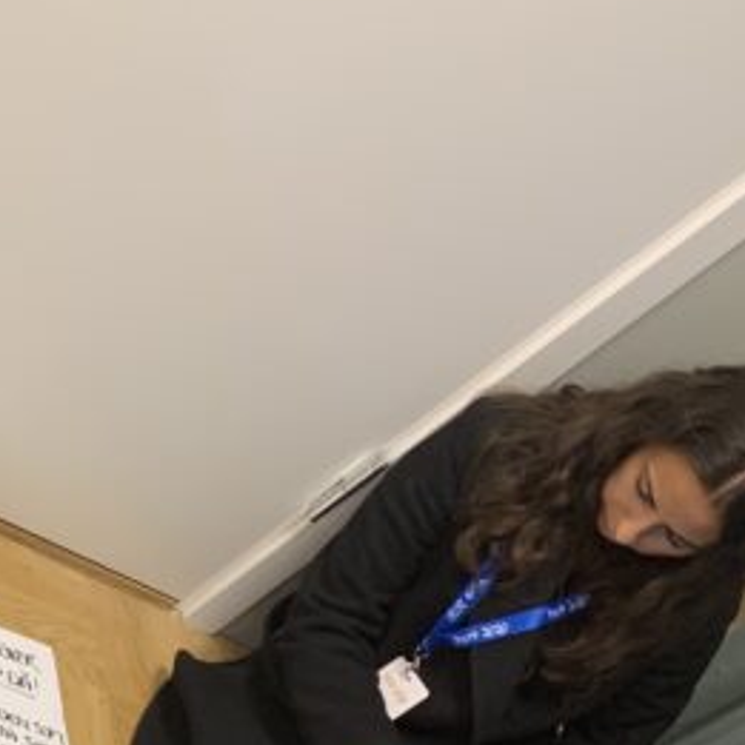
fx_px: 2191
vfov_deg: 18.4
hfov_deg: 18.1
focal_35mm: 90
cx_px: -206
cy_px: 868
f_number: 1.8
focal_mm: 4.25
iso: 160
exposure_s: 1/50
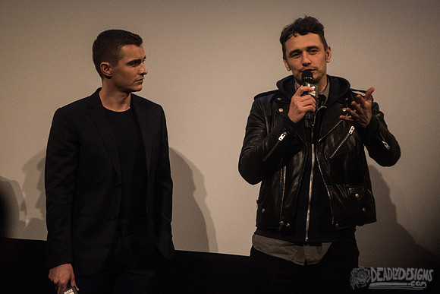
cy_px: 91
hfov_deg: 7.4
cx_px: 220
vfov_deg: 5.0
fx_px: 3384
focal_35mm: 277
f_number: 3.2
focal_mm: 200
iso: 2000
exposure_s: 1/400
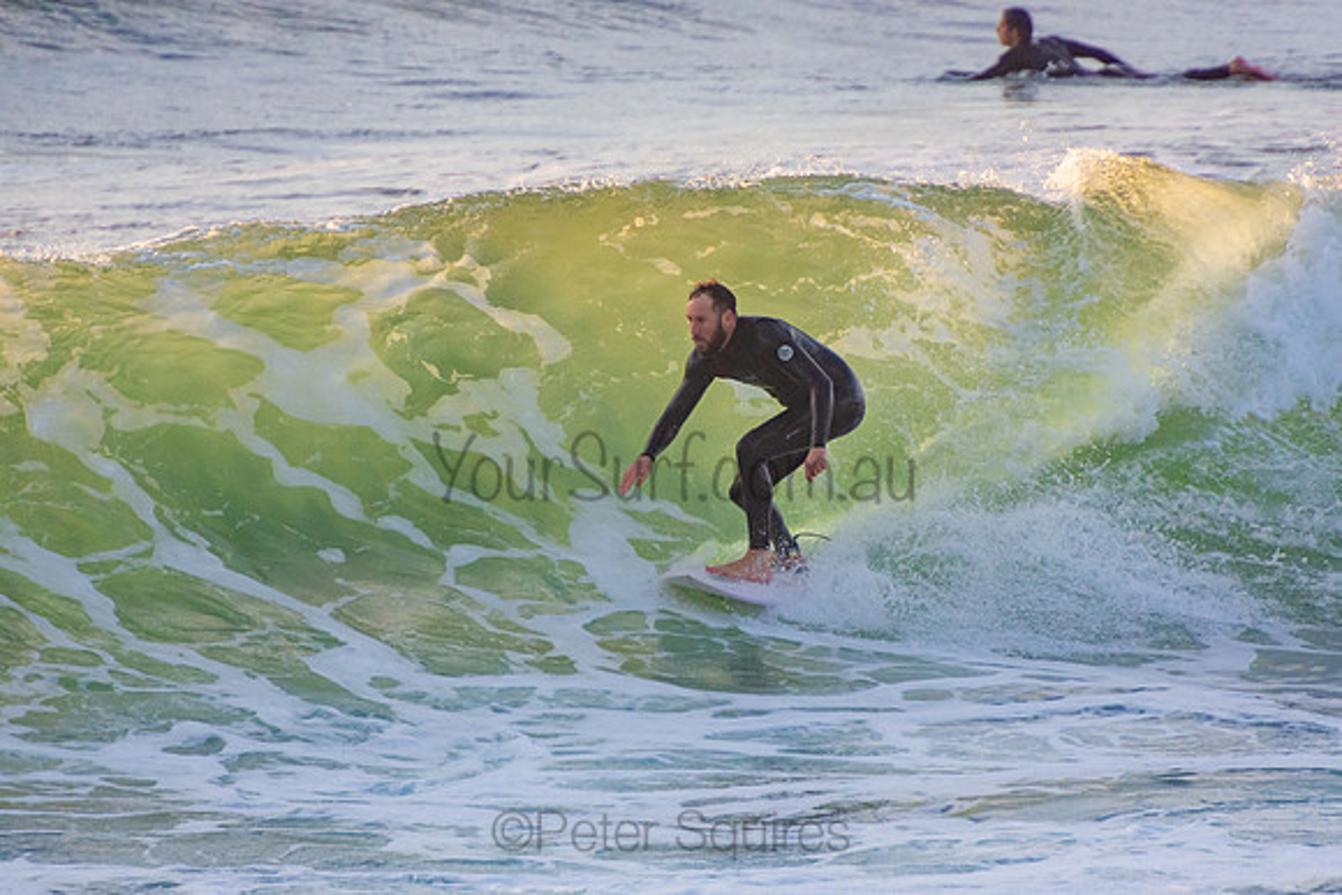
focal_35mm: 621
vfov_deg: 2.2
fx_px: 23167
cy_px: 448
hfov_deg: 3.3
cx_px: 671
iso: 640
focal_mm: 400
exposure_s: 1/1000
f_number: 5.6
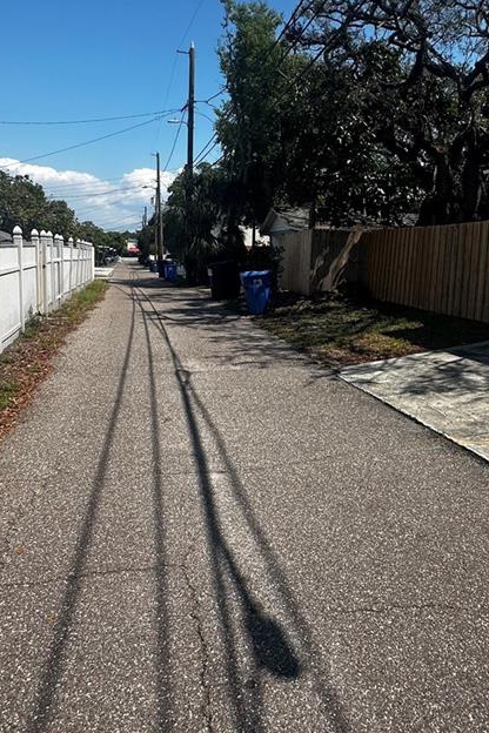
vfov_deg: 65.2
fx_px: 570
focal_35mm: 28
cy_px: 318
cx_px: 295
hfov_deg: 46.1
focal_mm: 2.22
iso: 50
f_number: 2.2
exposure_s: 1/1825
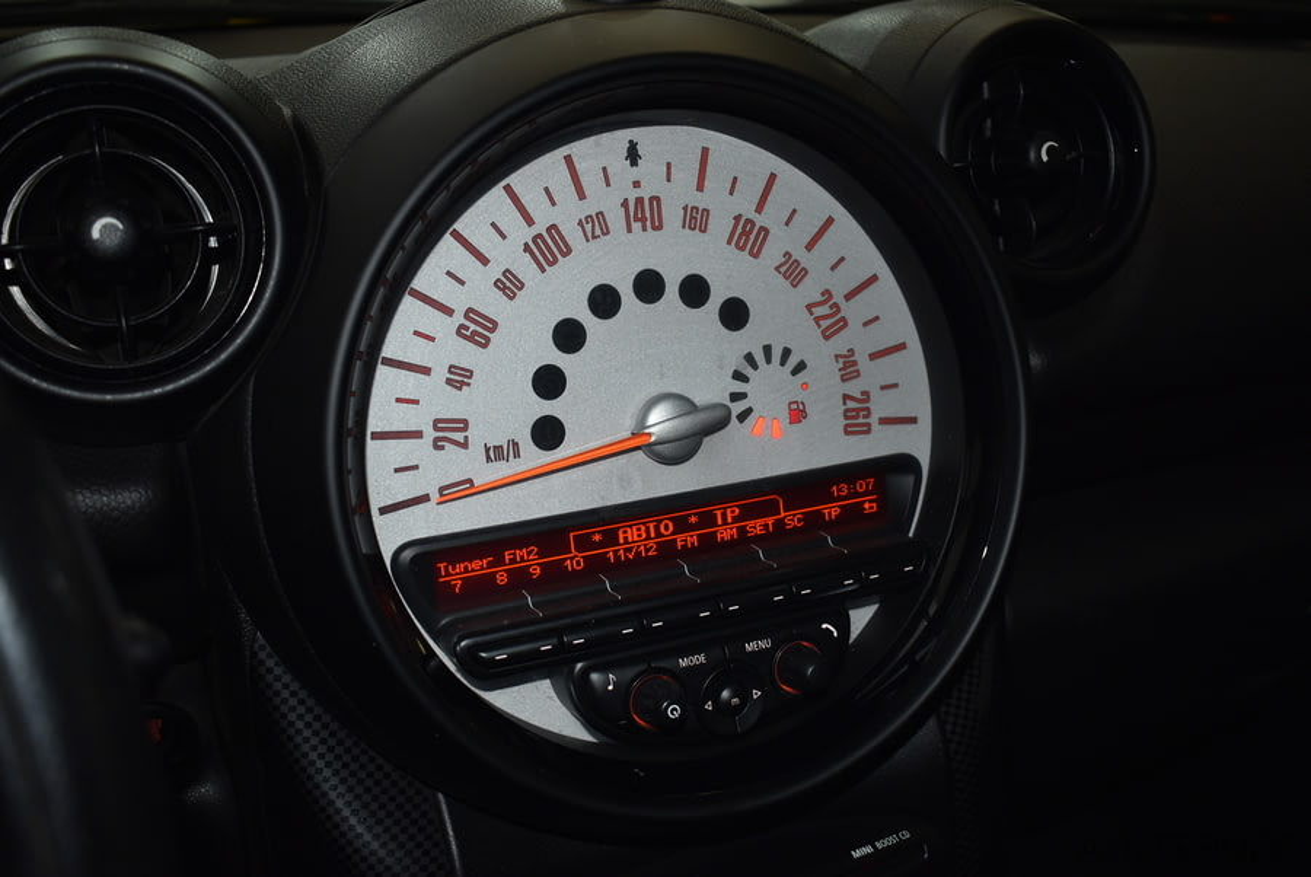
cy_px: 438
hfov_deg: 53.1
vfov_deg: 37.0
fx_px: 1312
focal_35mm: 36
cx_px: 656
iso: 250
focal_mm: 24
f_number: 4
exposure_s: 1/50
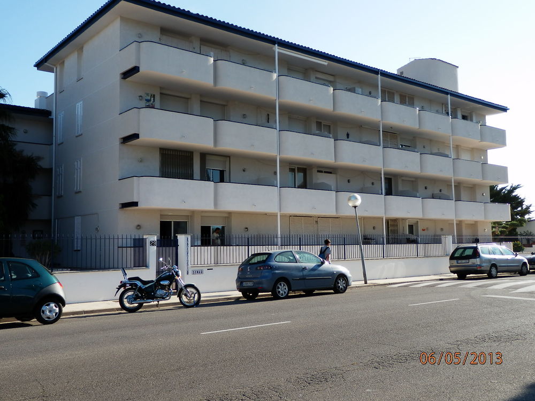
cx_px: 268
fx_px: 510
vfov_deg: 42.9
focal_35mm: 33
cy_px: 200
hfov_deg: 55.4
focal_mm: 6
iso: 80
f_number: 3.4
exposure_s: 1/640
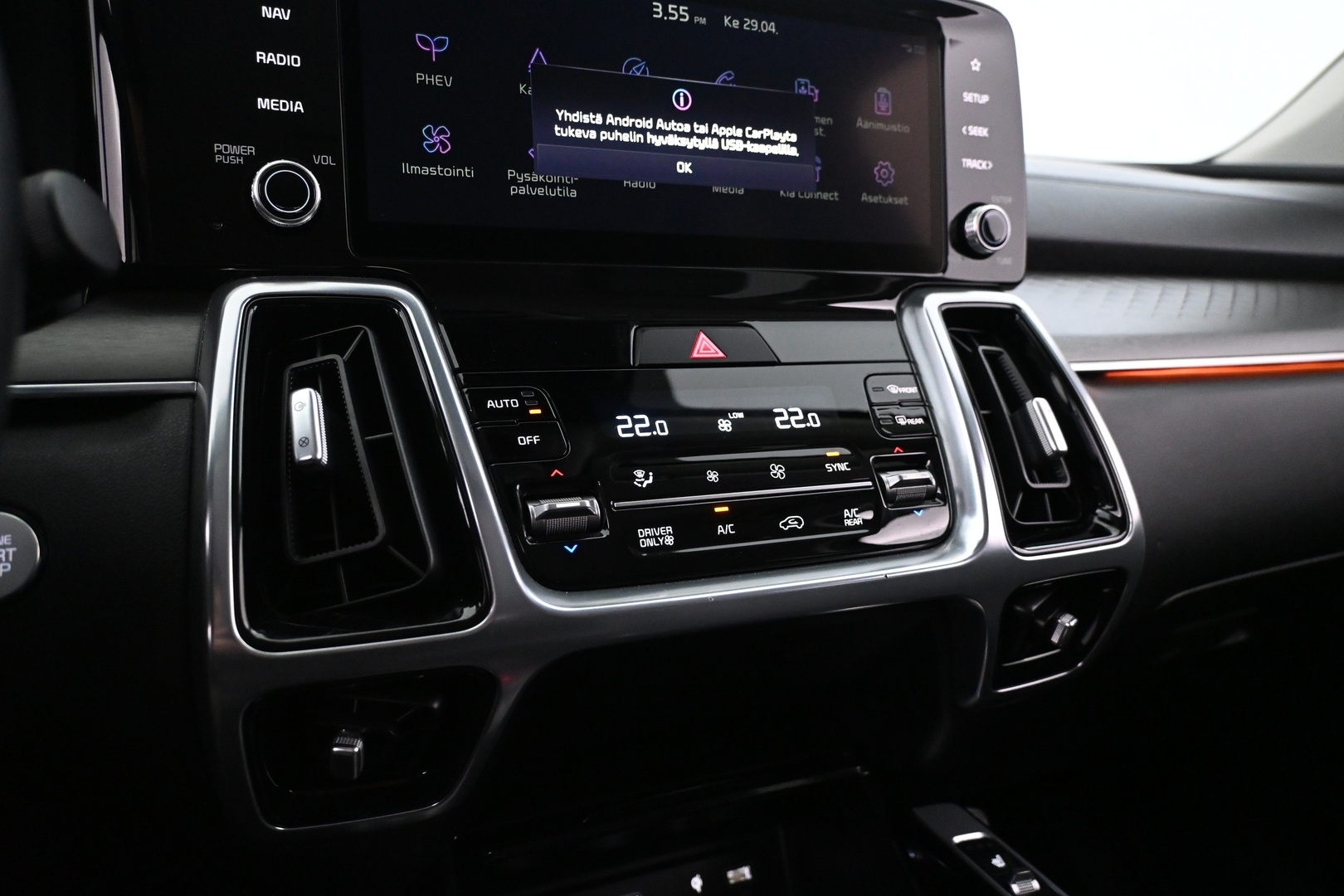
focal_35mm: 27
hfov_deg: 67.4
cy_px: 448
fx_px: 1008
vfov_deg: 47.9
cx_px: 672
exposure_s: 1/40
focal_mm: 18
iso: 4000
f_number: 3.5
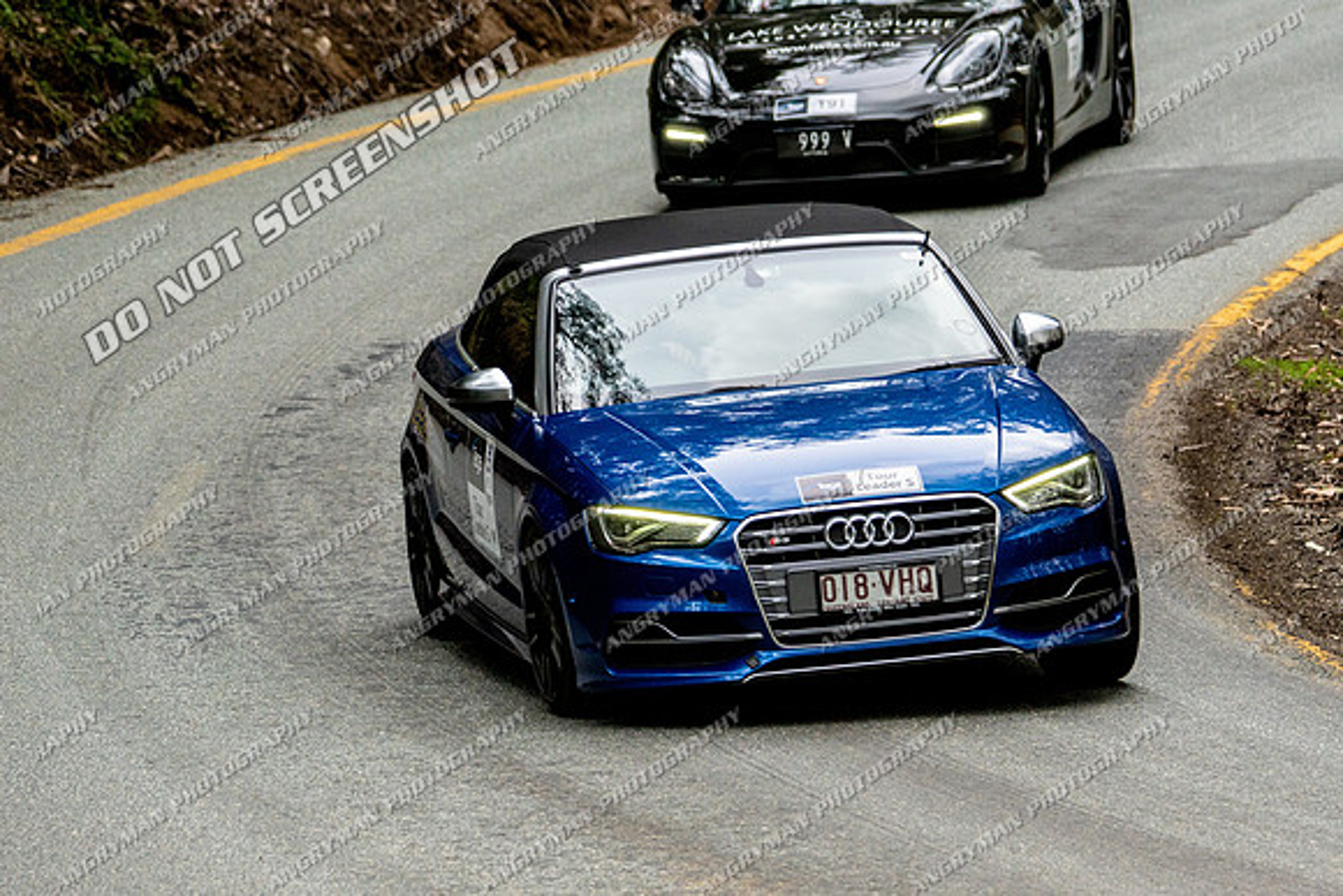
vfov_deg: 4.1
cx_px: 672
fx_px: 12513
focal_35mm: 335
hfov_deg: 6.1
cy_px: 448
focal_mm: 200
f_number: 5
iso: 500
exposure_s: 1/640
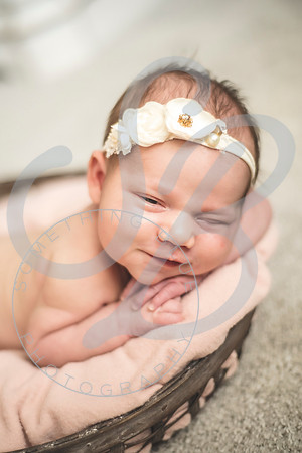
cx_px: 151
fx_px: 629
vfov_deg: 39.6
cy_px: 226
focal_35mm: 50
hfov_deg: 27.0
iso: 1000
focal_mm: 50
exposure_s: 1/125
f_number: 1.8
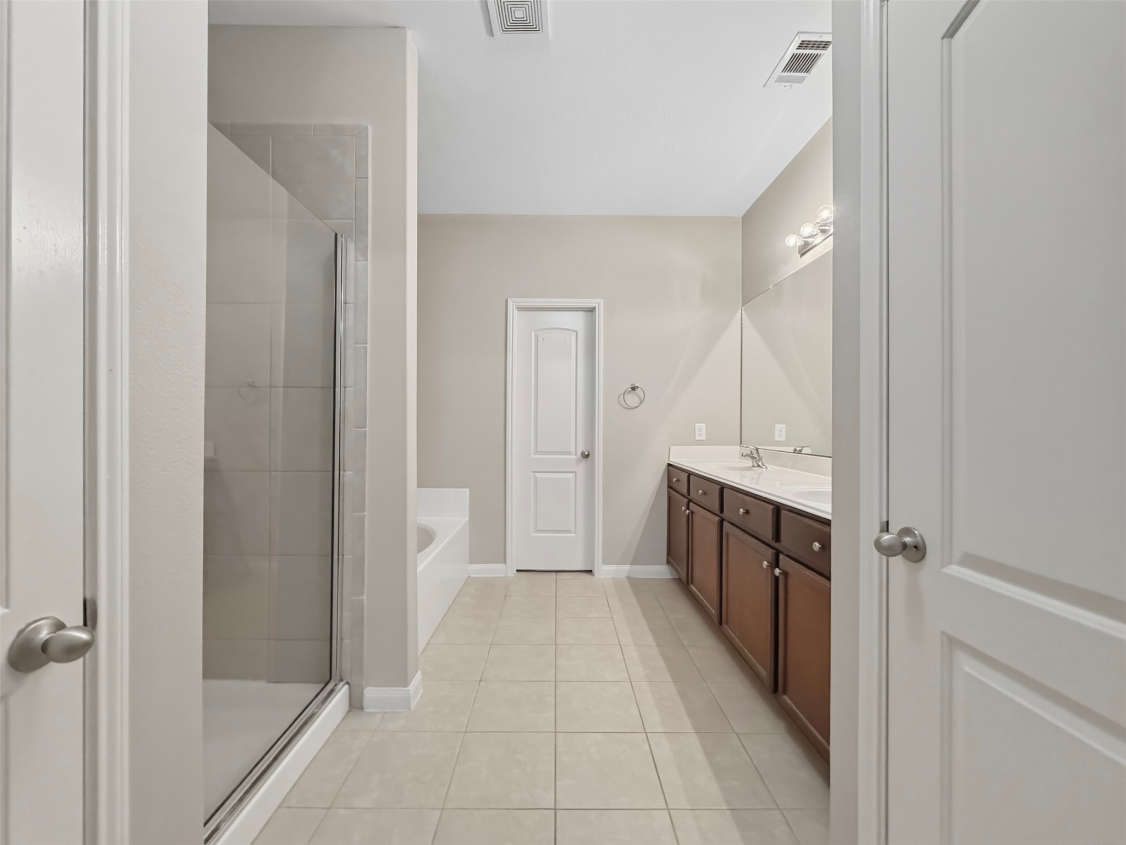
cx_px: 563
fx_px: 455
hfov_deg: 102.1
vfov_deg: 85.7
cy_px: 422
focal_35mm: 14
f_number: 2.2
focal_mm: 2.2
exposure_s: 1/60
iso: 500
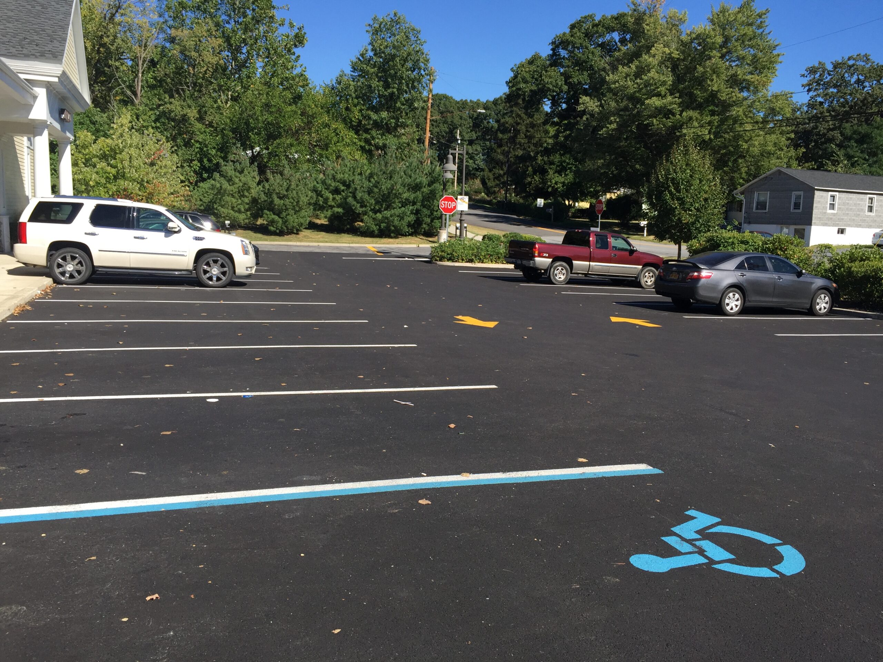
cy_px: 331
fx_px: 740
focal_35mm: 29
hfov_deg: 61.7
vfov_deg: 48.2
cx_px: 442
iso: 32
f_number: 2.2
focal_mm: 4.15
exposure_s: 1/1364
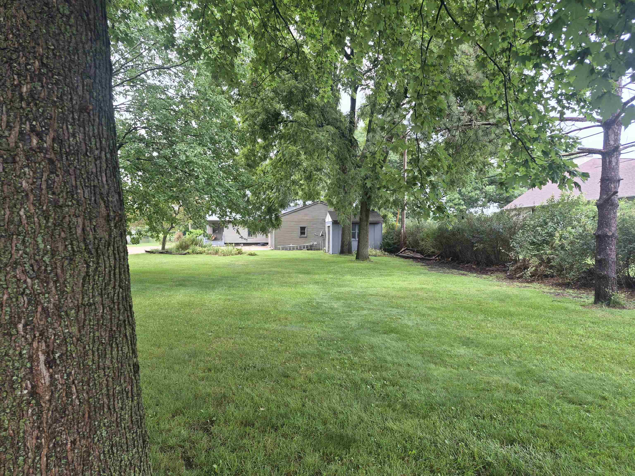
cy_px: 238
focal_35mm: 23
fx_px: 422
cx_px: 318
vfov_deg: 58.9
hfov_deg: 73.9
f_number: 1.8
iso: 80
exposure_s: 1/636
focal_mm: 5.4
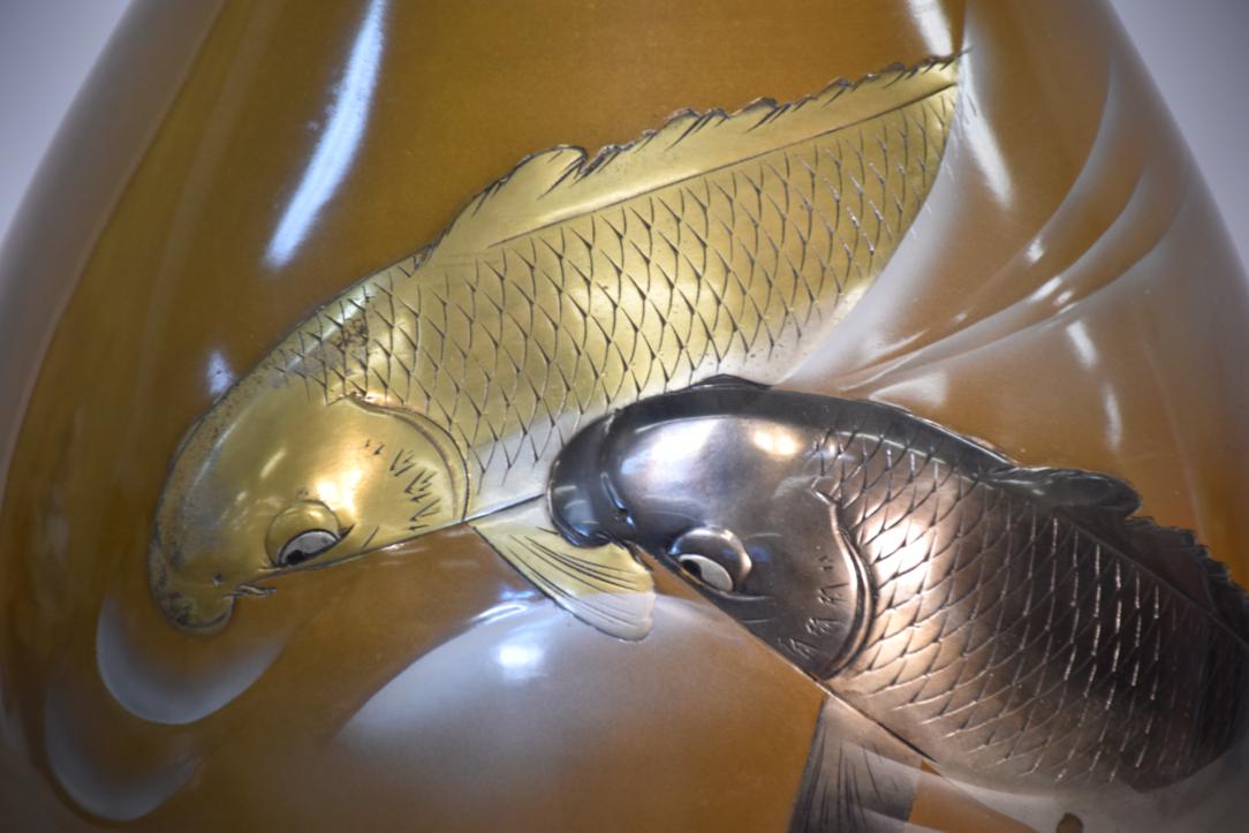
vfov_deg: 6.5
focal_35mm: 210
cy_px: 416
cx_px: 624
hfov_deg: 9.8
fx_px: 7286
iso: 400
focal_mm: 140
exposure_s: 1/40
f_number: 5.6
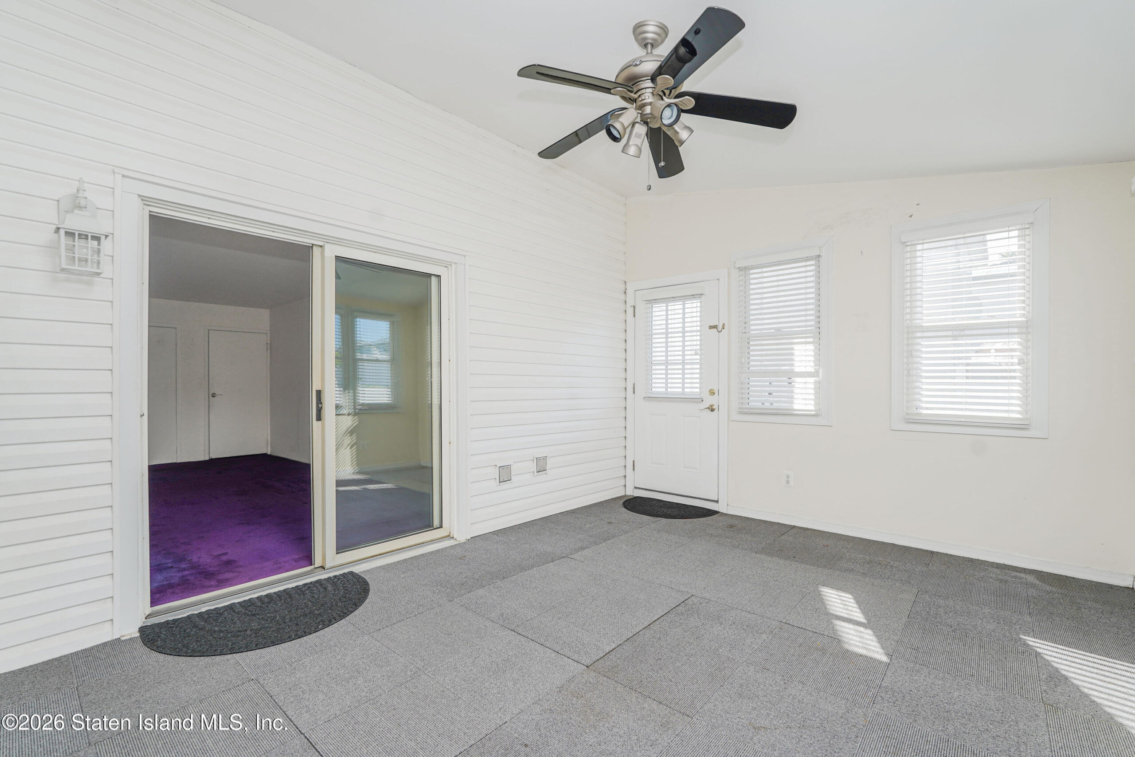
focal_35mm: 16
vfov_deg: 73.8
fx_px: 504
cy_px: 378
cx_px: 568
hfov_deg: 96.7
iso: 64
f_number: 5.6
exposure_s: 1/60
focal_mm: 16
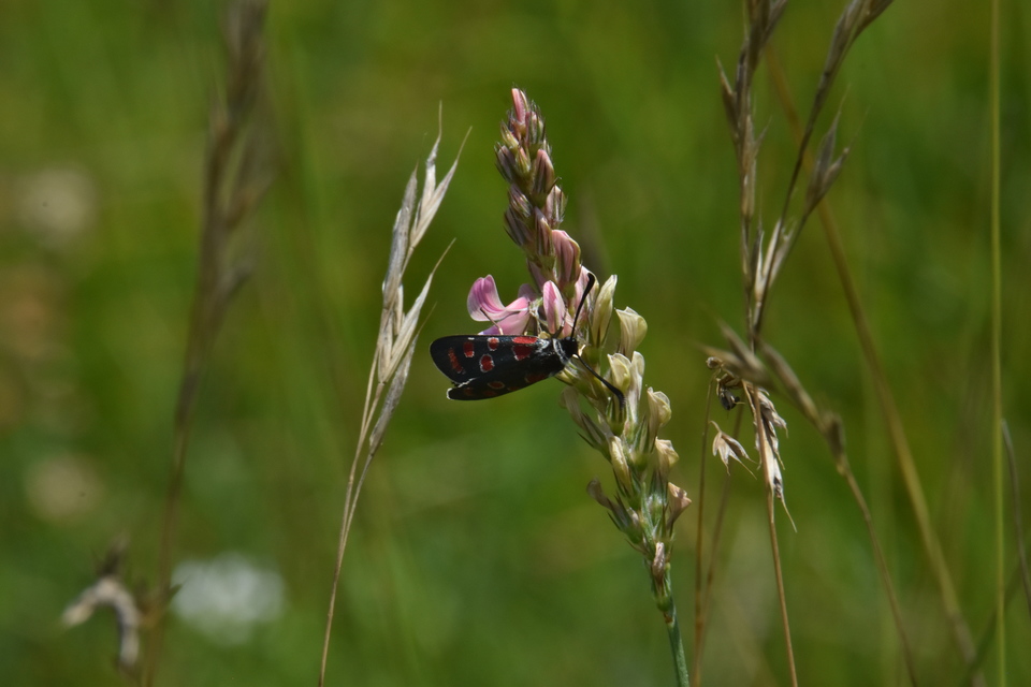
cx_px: 516
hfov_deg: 2.3
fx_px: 25773
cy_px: 344
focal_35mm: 900
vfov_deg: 1.5
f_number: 20
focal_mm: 600
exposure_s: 1/400
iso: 400
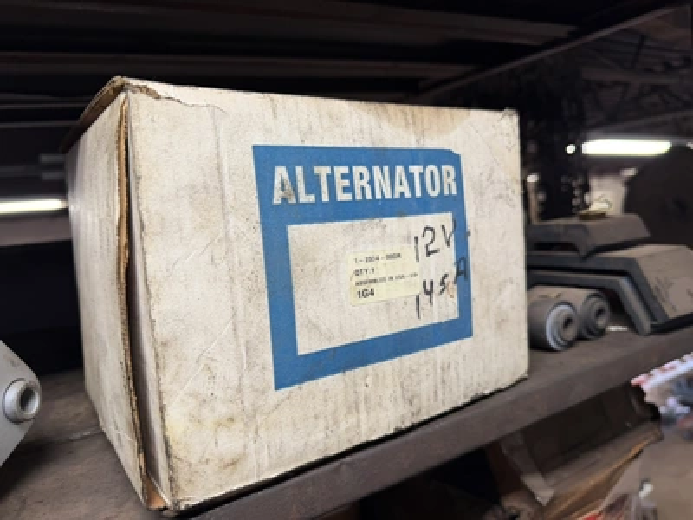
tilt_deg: -3.0
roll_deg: +5.7
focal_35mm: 24
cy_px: 260
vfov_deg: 56.8
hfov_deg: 71.6
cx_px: 346
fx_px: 480
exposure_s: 1/120
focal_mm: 6.76
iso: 125
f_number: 1.78
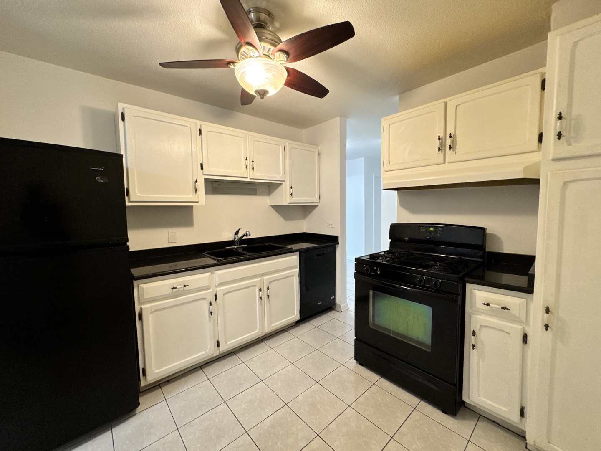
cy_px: 226
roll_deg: +0.6
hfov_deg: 102.1
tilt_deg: -5.5
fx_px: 243
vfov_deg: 85.7
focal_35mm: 14
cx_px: 300
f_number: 2.2
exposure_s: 1/60
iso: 250
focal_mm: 2.22
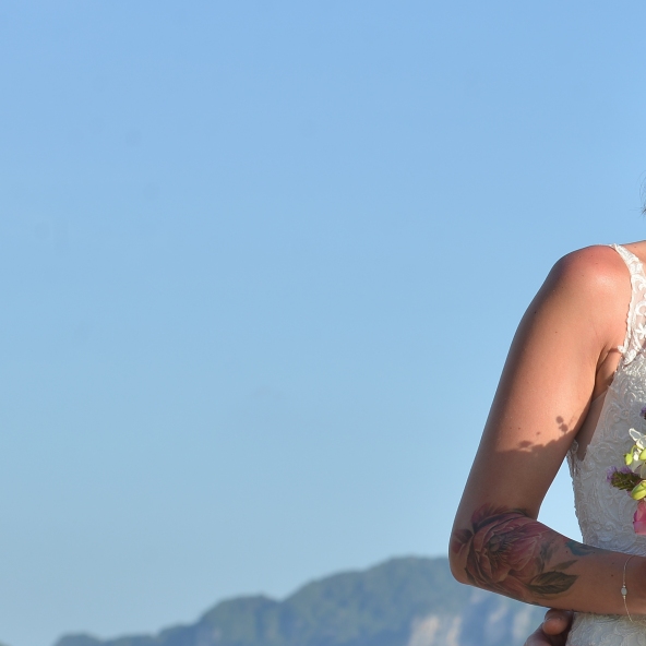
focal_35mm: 181
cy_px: 456
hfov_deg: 9.4
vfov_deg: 9.7
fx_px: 3822
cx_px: 938
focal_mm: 70
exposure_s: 1/200
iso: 100
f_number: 7.1
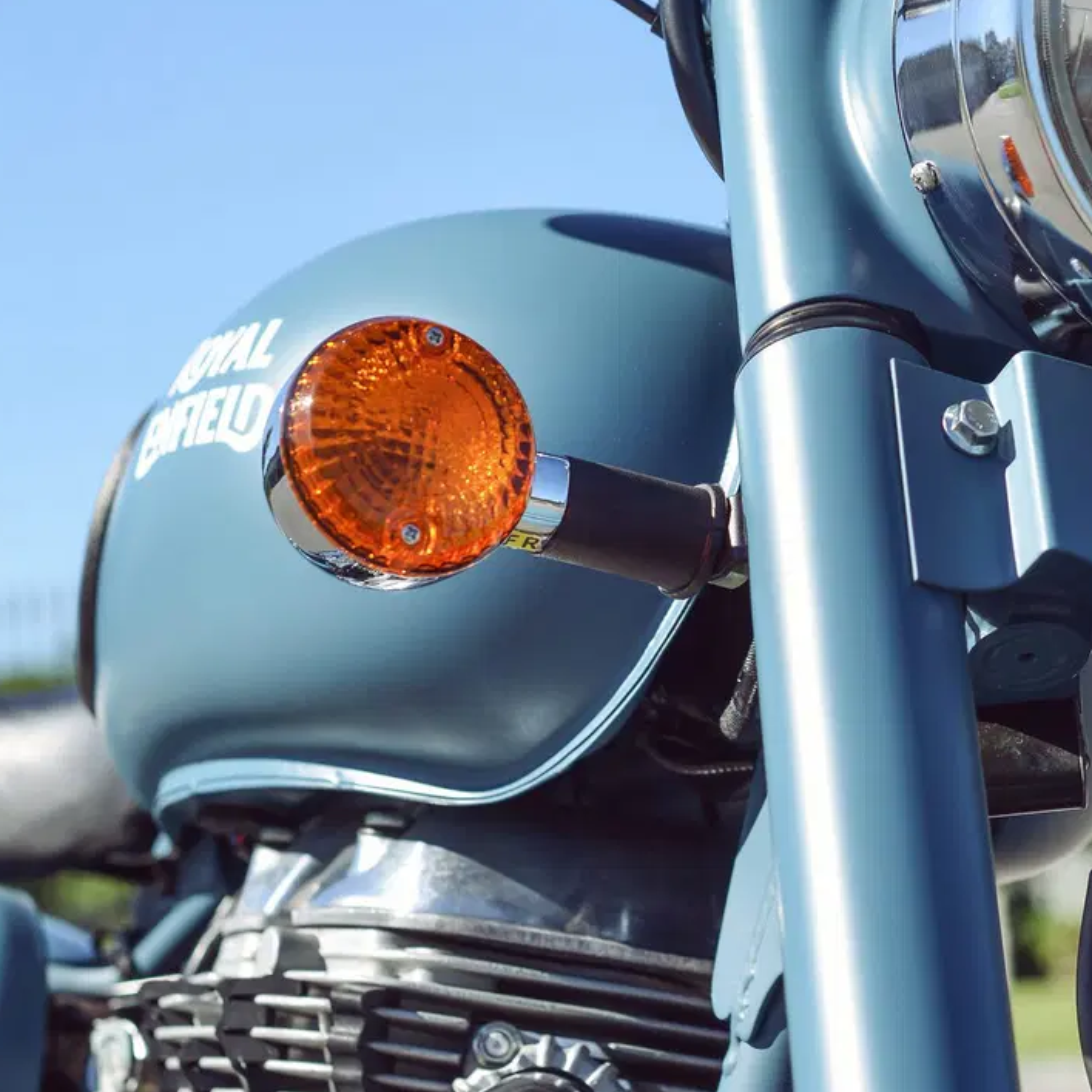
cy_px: 356
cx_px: 879
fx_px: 3855
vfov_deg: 16.1
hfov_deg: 16.0
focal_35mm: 108
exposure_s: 1/640
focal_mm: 50
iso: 100
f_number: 4.5
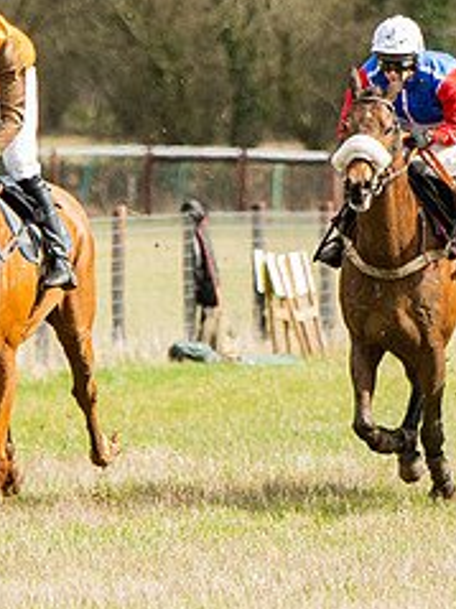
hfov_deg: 1.4
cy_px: 186
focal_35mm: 1033
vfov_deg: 1.9
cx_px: 193
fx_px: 18160
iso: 400
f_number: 4
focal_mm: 170
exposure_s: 1/1600
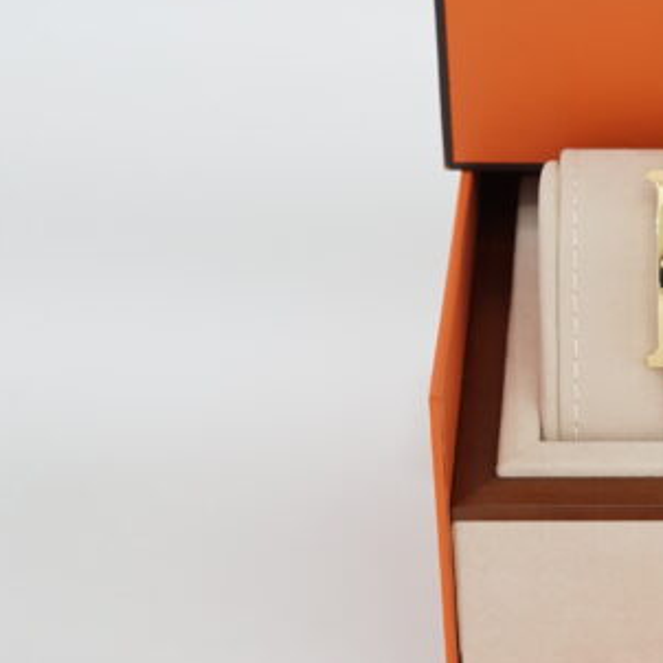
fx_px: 3120
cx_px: 741
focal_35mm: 144
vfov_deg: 12.1
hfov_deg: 11.9
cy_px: 323
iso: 400
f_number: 6.3
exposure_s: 1/4
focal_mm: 50
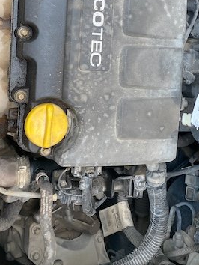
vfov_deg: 38.8
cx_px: 98
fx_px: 360
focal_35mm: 47
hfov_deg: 30.9
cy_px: 50
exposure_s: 1/68
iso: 125
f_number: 1.8
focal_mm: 4.25
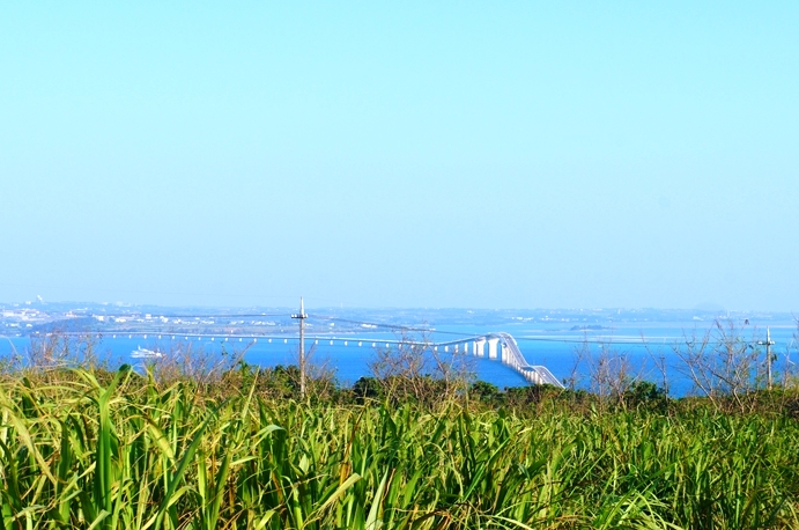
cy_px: 297
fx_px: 2117
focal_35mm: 96
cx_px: 444
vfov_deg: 14.3
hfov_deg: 21.4
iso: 200
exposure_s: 1/160
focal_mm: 55
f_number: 13
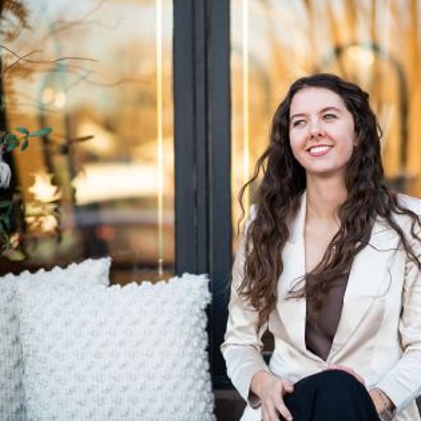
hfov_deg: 15.8
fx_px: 1514
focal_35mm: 110
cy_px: 208
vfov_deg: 15.8
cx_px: 306
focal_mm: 85
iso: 125
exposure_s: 1/320
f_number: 2.2
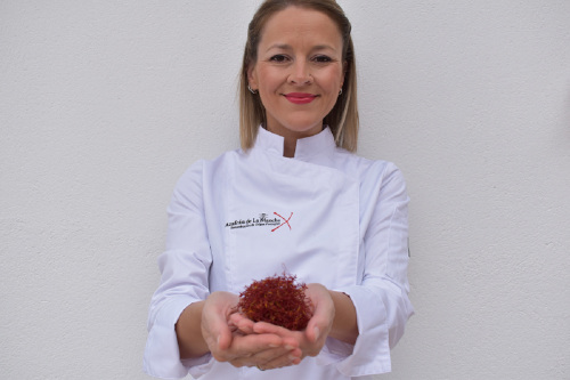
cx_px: 285
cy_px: 190
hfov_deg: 53.1
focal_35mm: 36
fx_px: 570
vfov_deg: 36.8
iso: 200
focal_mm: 24
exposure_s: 1/250
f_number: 7.1
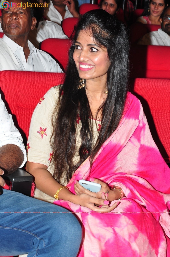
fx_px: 703
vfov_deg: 20.6
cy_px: 128
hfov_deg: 13.8
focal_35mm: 99
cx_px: 85
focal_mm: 66
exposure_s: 1/125
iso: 400
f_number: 10
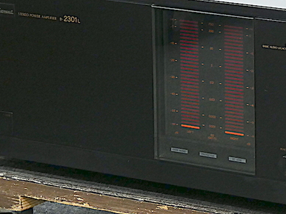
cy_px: 53
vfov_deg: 6.1
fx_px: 2015
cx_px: 257
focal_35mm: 244
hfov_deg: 8.1
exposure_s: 1/8
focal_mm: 17.5
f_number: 5
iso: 200
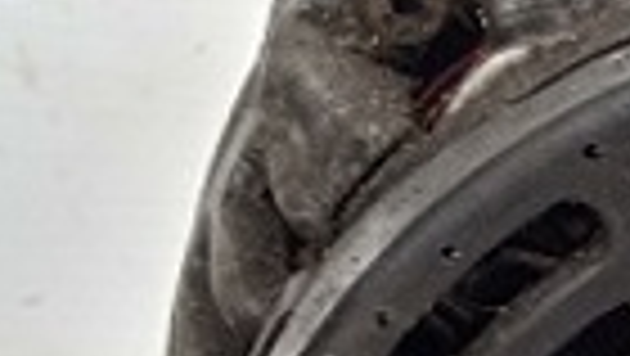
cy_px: 462
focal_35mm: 139
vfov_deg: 8.6
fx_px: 2324
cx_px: 860
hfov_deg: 14.7
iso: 289
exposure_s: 1/33.3
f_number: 2.2
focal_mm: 3.43
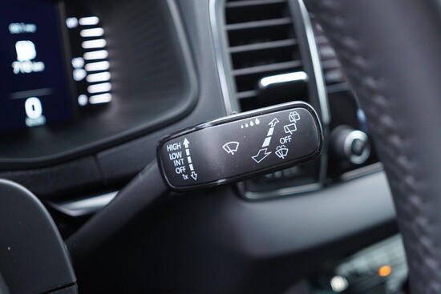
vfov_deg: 36.9
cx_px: 220
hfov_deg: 53.1
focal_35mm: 36
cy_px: 147
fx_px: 441
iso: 500
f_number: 2.8
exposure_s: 1/40
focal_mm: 24
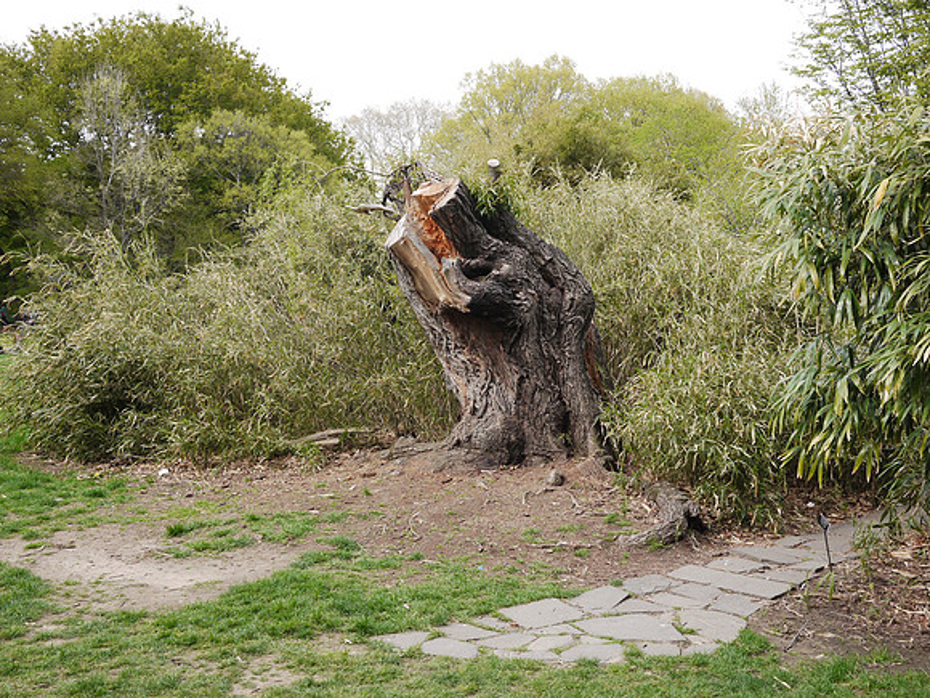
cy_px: 349
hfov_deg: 46.8
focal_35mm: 40
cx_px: 465
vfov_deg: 36.0
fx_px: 1075
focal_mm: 20
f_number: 8
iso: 250
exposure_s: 1/200
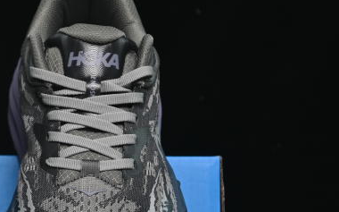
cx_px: -1
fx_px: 1487
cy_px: 165
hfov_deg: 12.8
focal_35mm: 161
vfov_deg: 8.1
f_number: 6.3
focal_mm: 50
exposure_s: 1/50
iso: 160
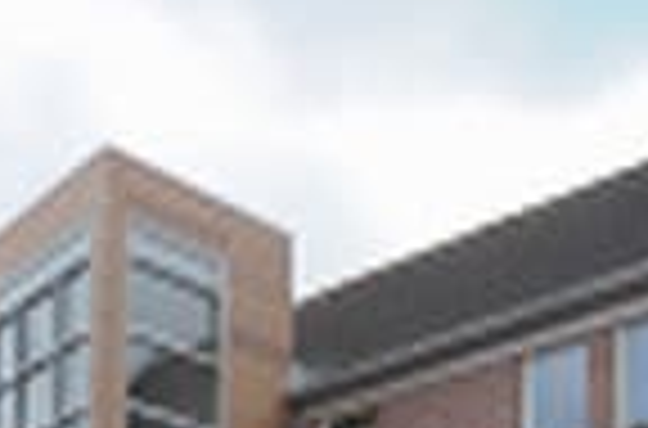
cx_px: 486
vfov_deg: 16.8
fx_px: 1346
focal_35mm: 75
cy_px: 583
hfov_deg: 26.7
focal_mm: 18
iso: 200
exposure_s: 1/250
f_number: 8
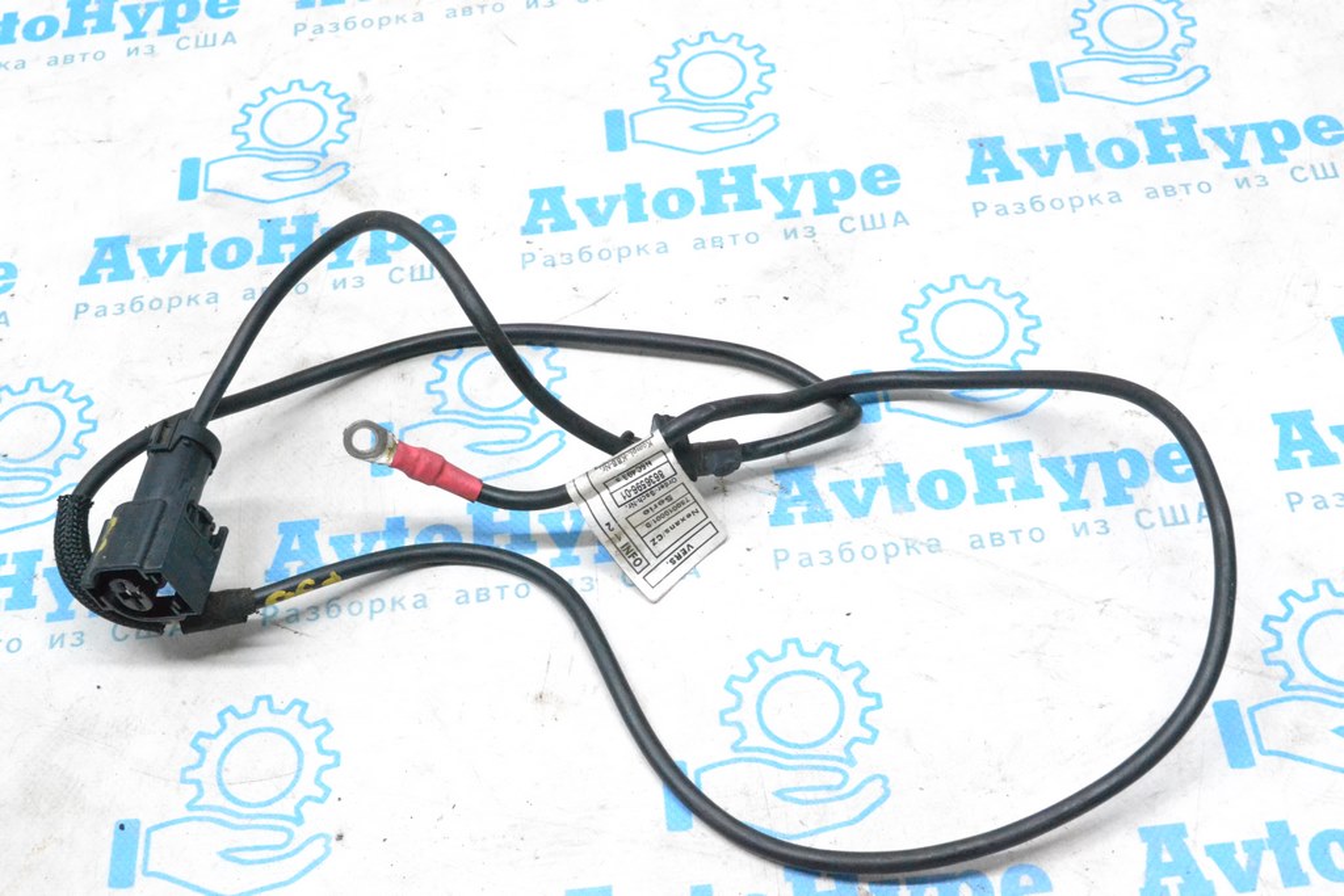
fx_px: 1792
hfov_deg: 41.1
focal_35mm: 48
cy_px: 448
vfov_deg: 28.1
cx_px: 672
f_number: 9
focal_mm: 32
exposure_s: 1/160
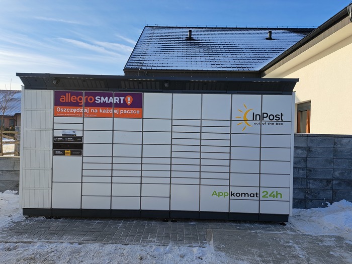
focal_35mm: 24
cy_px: 132
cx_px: 176
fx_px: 244
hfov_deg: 71.6
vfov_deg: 56.8
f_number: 1.8
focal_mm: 5.23
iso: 50
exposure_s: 1/1248
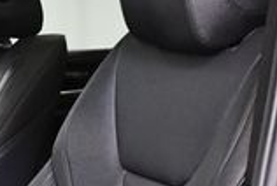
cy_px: 228
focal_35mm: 146
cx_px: 2
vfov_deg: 9.3
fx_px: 1125
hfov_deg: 13.8
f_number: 3.5
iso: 2200
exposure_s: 1/125
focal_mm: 18
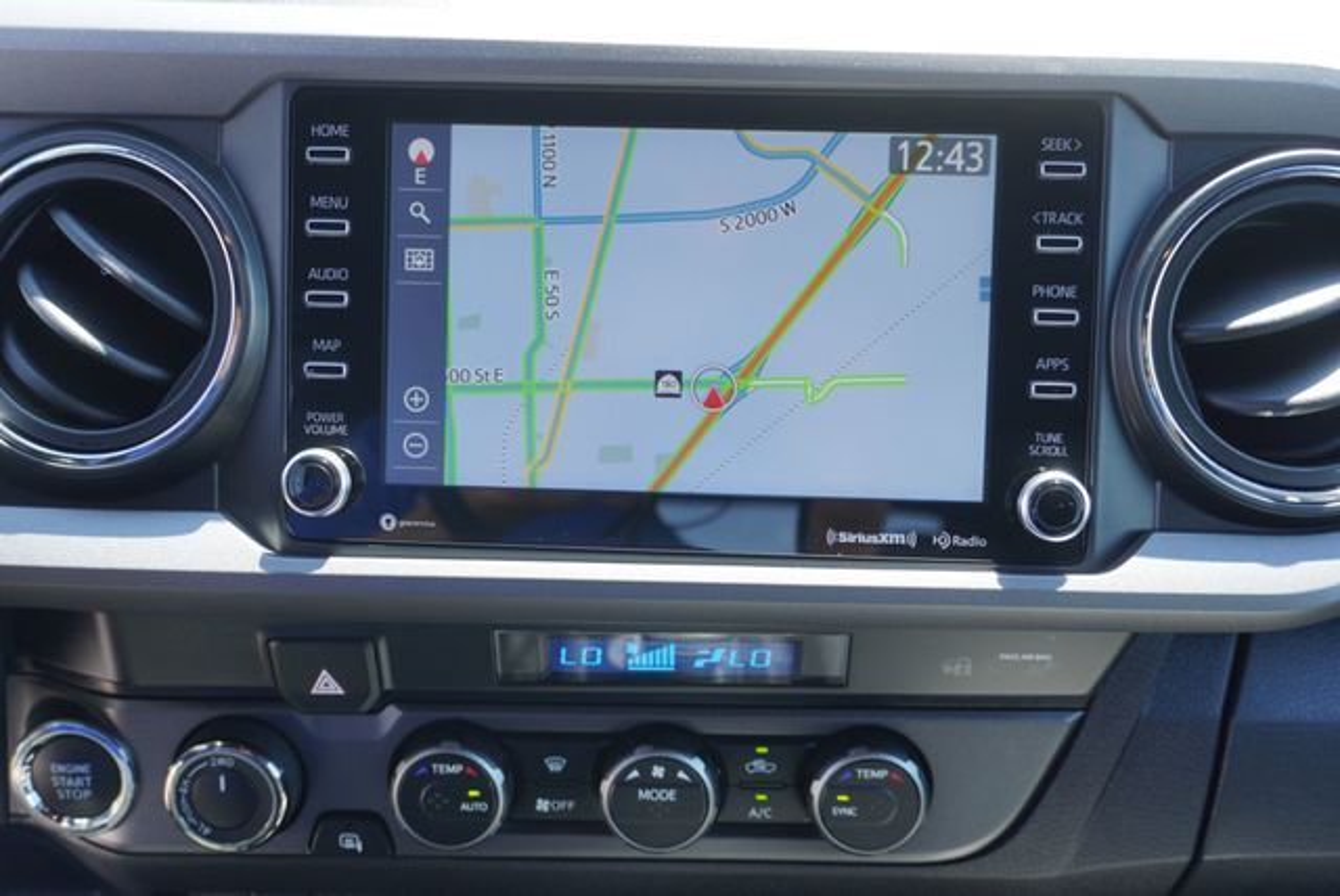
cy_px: 448
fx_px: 1118
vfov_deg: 43.7
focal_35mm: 30
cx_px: 670
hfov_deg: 61.9
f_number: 4
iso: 125
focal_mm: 20
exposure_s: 1/60
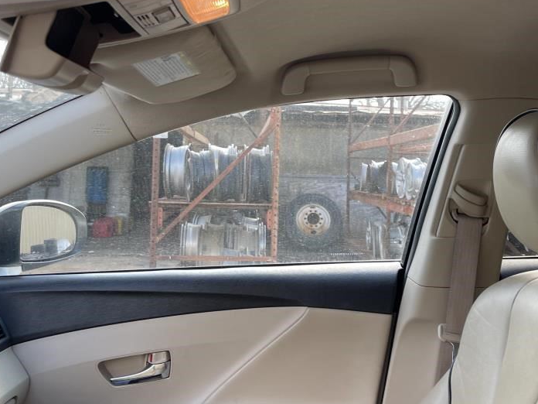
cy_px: 150
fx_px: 715
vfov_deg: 31.4
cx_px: 291
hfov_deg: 41.2
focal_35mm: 46
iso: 32
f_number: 1.6
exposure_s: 1/128
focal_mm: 5.1
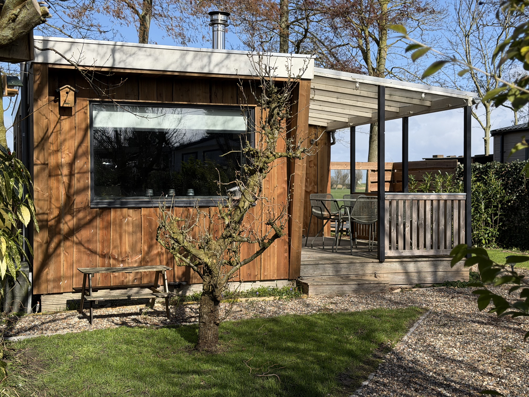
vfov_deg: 30.3
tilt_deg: -1.4
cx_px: 264
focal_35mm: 48
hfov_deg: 39.7
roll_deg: +0.1
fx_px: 734
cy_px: 198
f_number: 1.78
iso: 64
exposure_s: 1/4098
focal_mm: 6.76
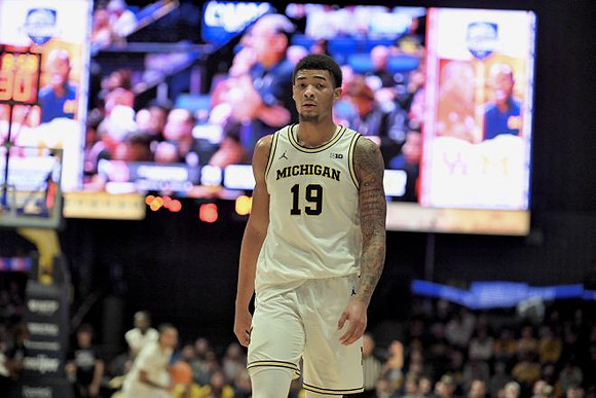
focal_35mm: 135
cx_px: 298
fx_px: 2235
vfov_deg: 10.2
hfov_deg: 15.2
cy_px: 199
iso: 4000
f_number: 2.8
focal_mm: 135
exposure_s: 1/1000
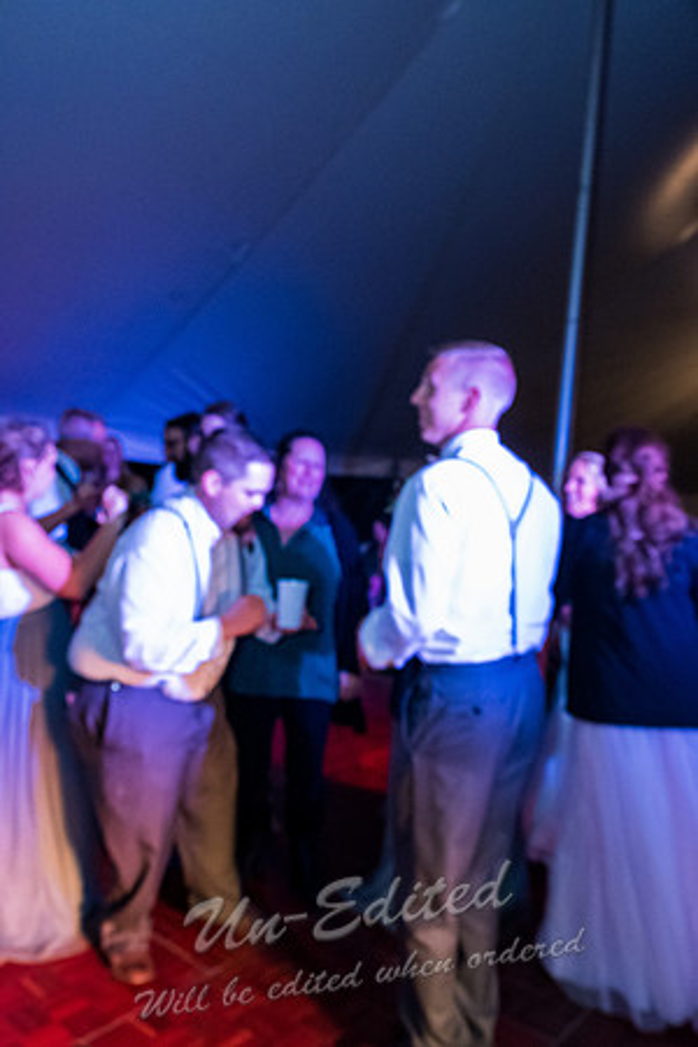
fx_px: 785
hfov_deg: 47.9
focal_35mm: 27
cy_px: 524
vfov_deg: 67.4
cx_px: 349
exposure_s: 1/40
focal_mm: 18
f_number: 6.4
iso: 6400
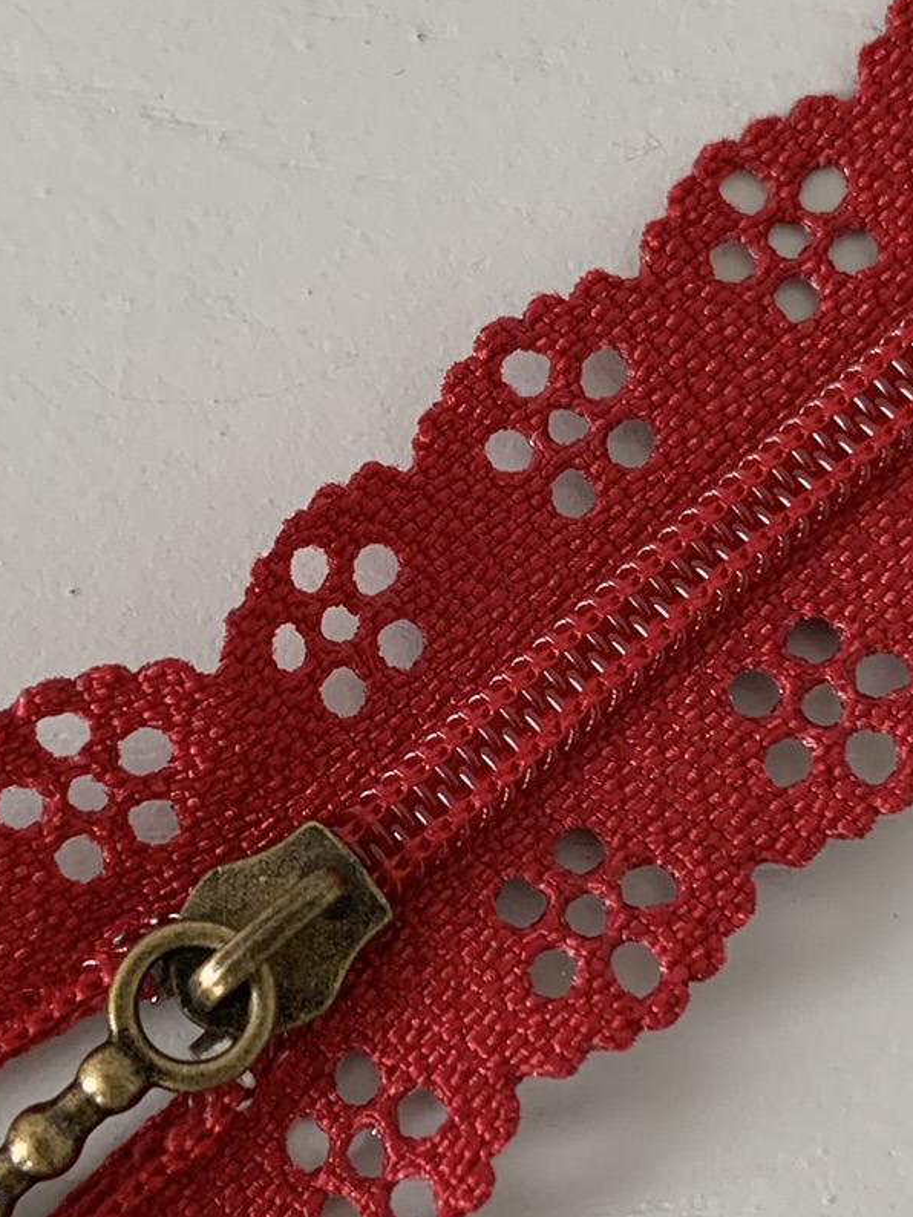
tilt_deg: -77.5
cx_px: 496
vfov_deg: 29.0
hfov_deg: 21.9
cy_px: 569
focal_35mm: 67
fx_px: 2357
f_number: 1.8
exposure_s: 1/60
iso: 100
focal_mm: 4.25
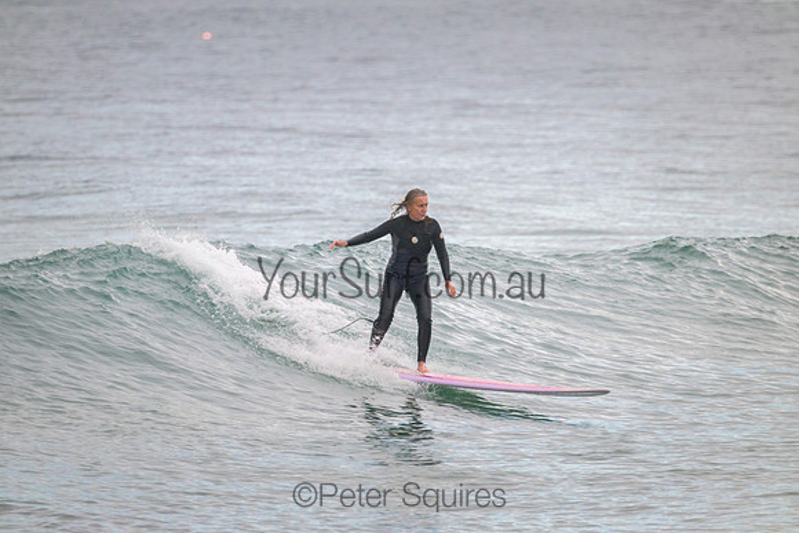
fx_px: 17759
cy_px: 266
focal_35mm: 800
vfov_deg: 1.7
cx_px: 400
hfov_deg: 2.6
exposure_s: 1/320
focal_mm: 800
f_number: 11
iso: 2200
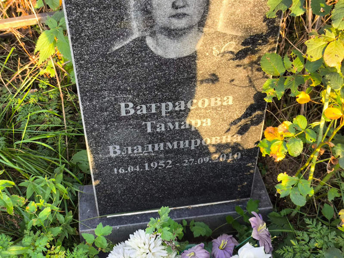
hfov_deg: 38.2
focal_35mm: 50
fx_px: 497
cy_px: 129
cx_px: 172
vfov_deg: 29.1
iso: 64
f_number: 1.7
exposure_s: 1/100
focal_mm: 4.71
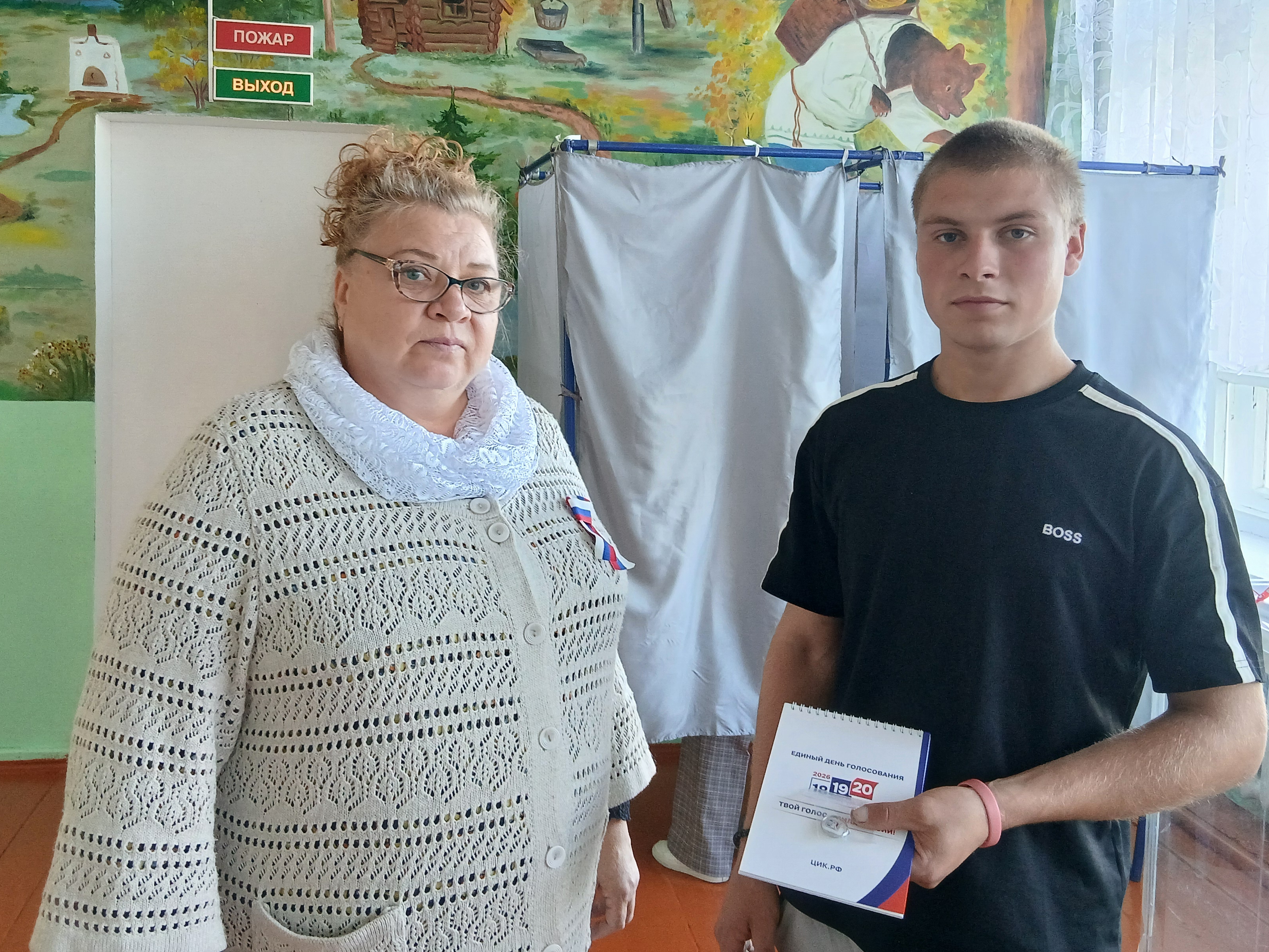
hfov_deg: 55.3
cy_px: 359
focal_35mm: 33
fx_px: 1210
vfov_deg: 42.6
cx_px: 582
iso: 200
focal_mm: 3.98
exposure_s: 1/30
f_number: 1.8
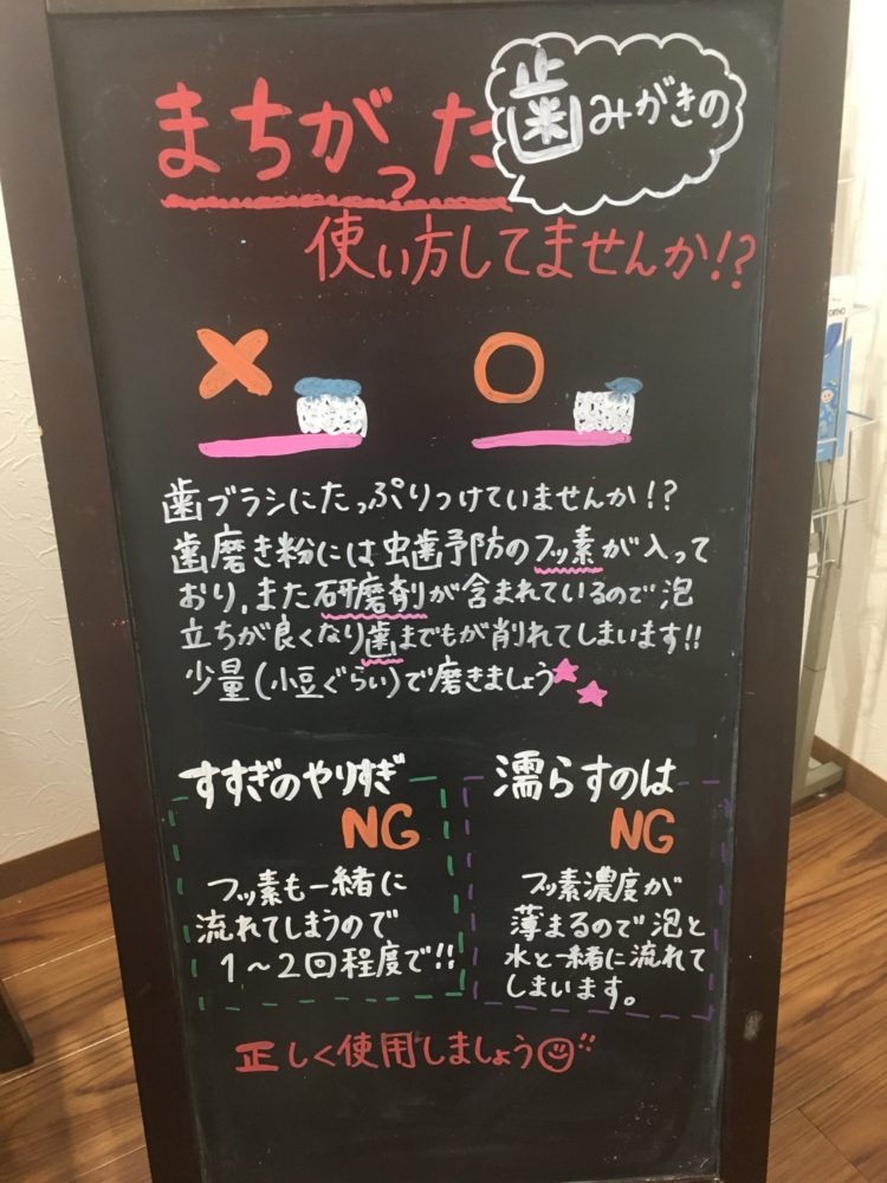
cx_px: 444
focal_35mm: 29
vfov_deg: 61.7
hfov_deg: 48.2
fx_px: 991
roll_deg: +1.1
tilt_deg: -27.2
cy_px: 592
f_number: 2.2
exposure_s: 1/17
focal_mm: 4.15
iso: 200
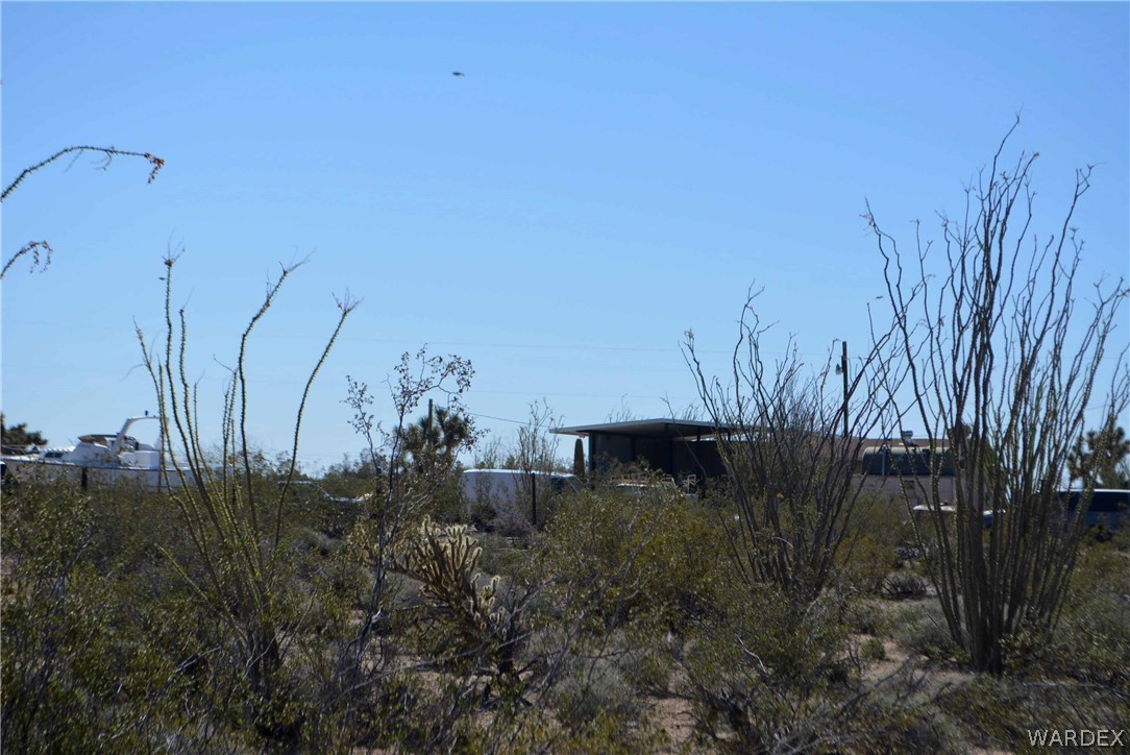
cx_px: 565
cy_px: 378
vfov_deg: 16.6
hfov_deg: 24.6
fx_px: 2591
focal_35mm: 82
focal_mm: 55
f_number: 8
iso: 400
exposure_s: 1/2000
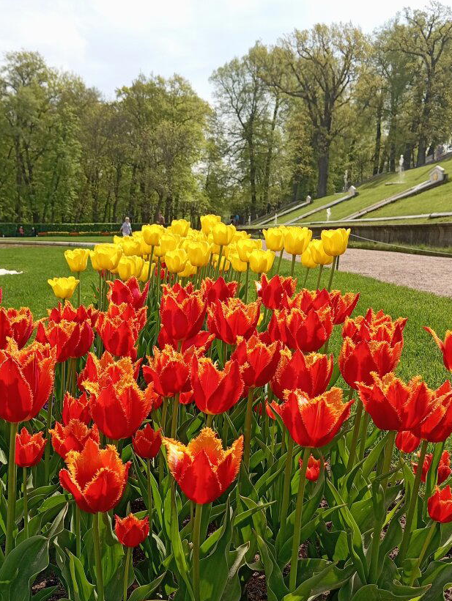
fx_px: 712
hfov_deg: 34.8
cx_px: 141
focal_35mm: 41
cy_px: 397
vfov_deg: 45.1
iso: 53
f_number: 1.8
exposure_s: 1/543
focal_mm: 4.22
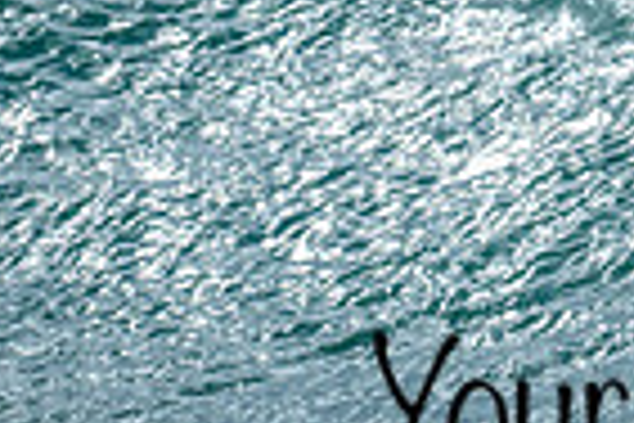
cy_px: 207
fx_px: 74524
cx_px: 741
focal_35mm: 4232
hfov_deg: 0.5
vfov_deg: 0.3
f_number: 6.3
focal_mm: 800
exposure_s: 1/2000
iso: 250
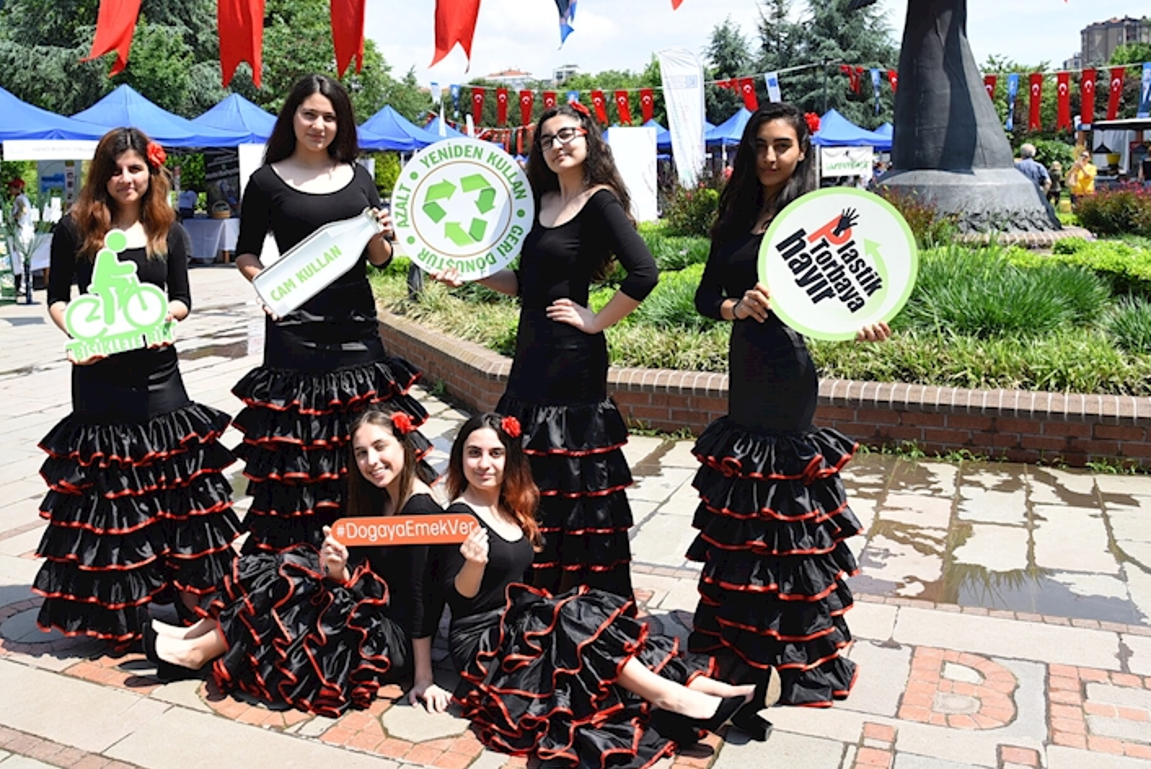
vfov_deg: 38.6
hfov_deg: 55.4
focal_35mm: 34
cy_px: 270
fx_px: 1088
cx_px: 468
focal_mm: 24
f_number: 5.6
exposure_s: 1/1000
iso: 400
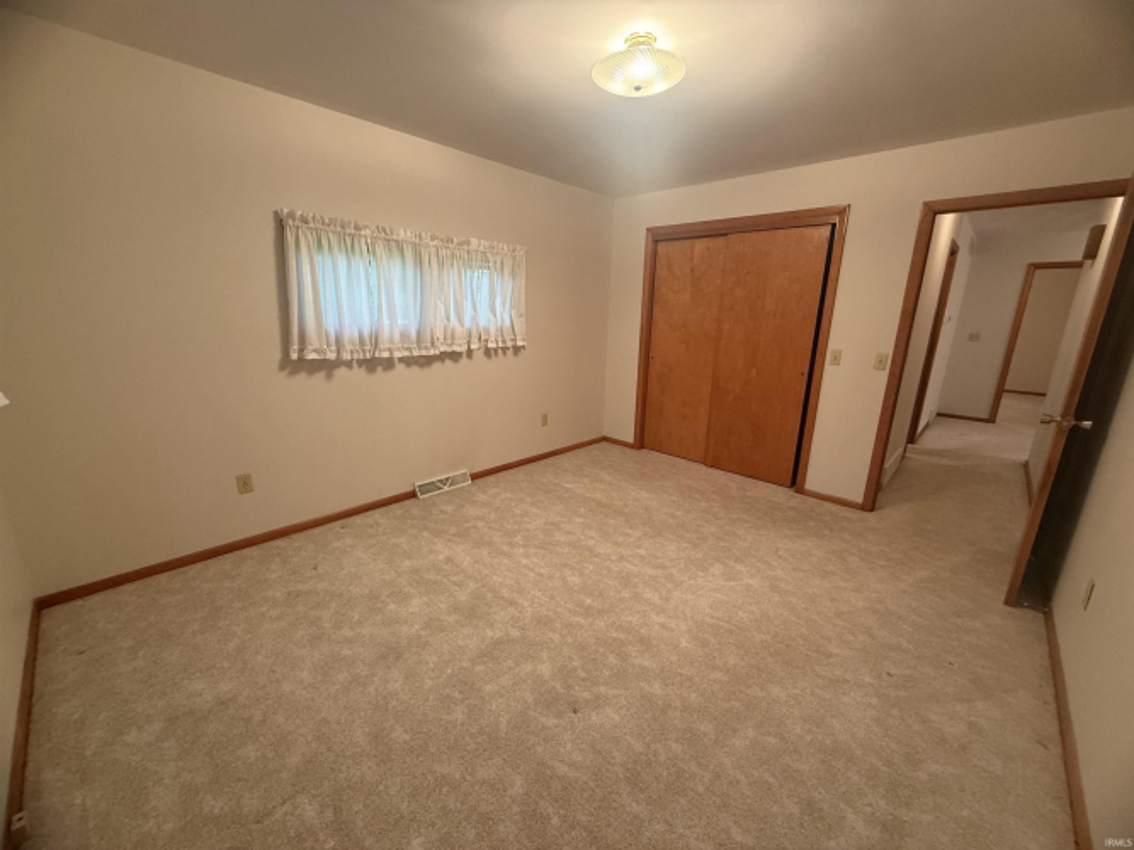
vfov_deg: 85.7
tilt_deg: -13.4
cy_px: 425
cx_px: 567
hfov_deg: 102.1
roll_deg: -1.5
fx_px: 459
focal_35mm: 14
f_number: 2.2
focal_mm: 2.22
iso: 320
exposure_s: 1/60
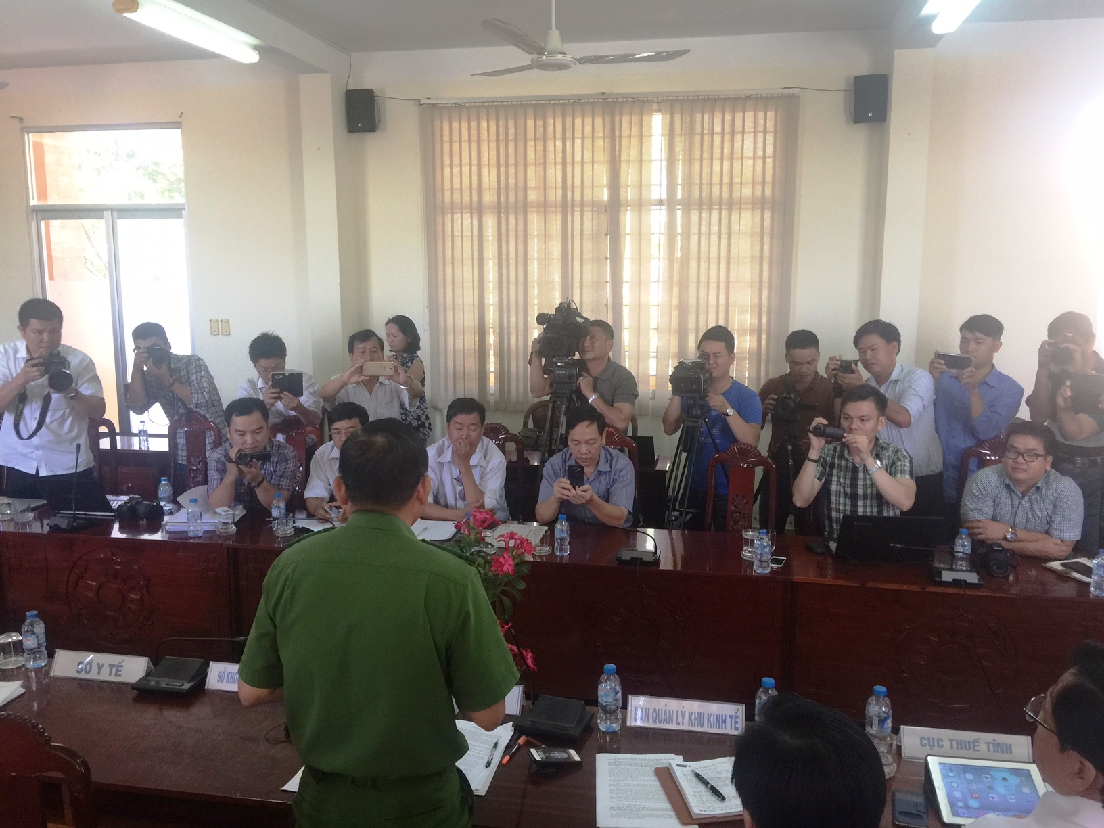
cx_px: 552
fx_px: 925
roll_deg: -0.9
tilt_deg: -7.5
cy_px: 414
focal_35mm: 29
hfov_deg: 61.7
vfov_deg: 48.2
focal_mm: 4.15
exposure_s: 1/33
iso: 64
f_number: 2.2
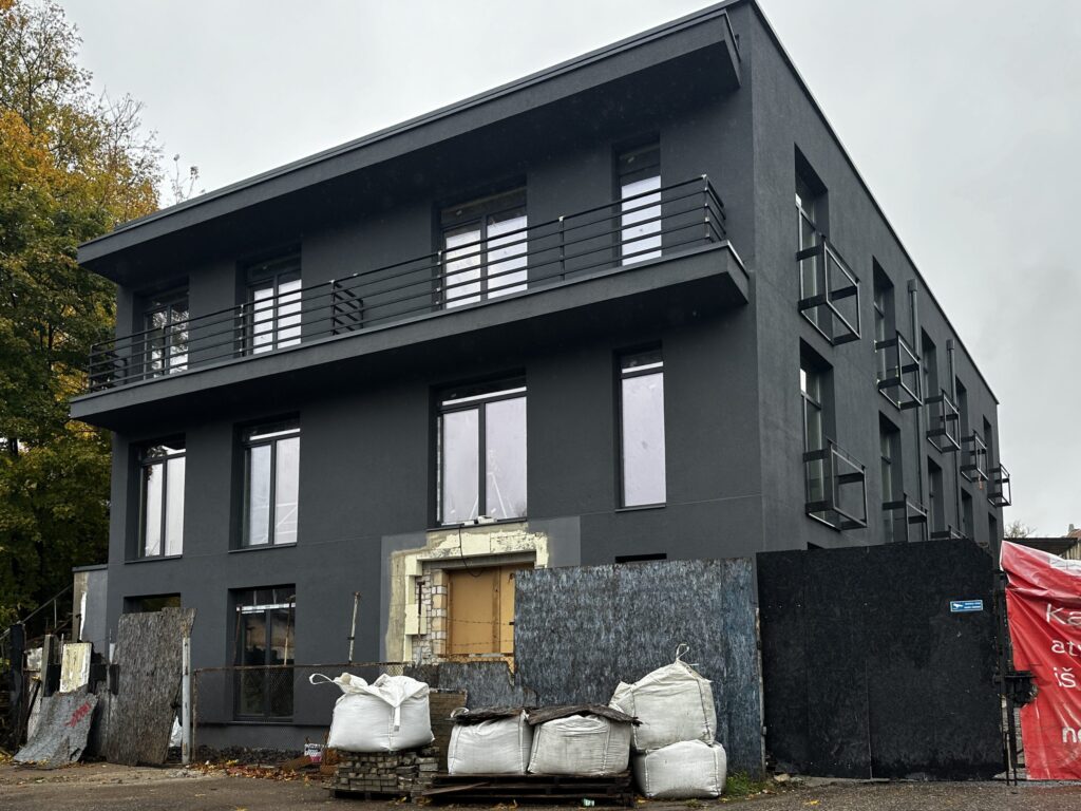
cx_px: 540
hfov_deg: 71.6
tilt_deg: +15.1
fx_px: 749
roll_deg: +2.5
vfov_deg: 56.8
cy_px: 406
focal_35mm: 24
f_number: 1.78
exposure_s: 1/709
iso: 80
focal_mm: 6.86
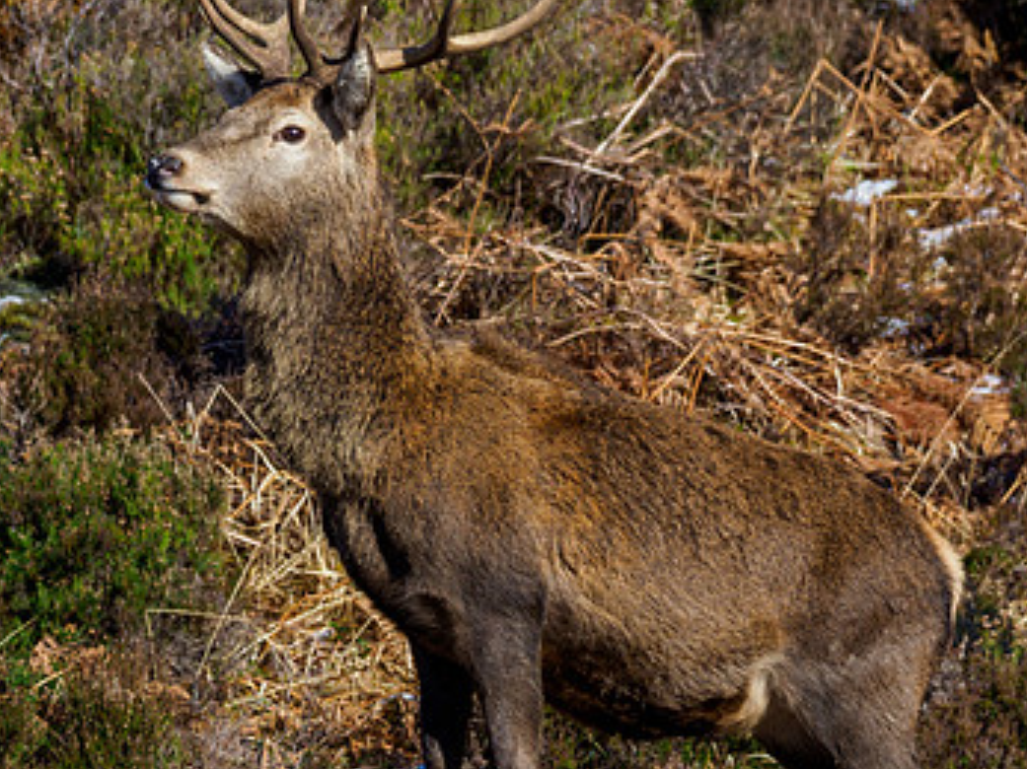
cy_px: 230
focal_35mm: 1197
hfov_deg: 1.7
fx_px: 35501
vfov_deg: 1.2
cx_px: 444
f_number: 5.6
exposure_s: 1/640
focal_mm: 300
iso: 200
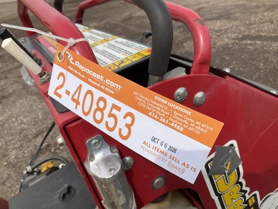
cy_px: 104
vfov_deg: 48.2
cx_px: 139
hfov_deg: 61.7
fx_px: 233
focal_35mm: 29
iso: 25
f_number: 1.8
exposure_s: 1/2427
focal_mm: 3
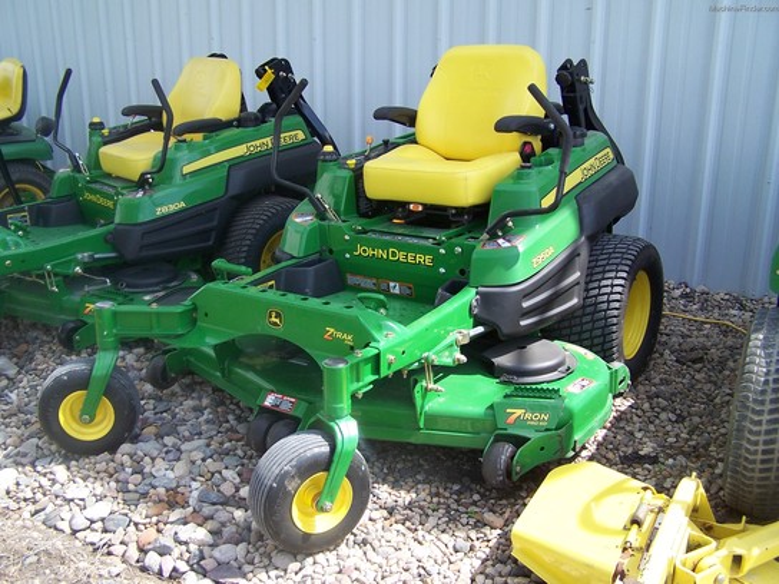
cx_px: 390
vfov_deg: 37.7
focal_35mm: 38
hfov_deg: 49.0
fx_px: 855
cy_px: 292
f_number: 2.8
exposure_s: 1/350
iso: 80
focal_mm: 6.3
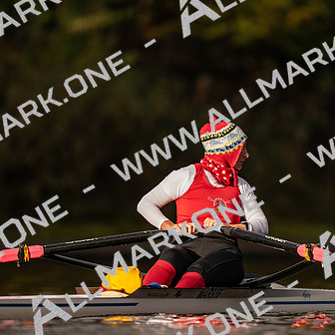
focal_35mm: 881
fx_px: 9646
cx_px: 234
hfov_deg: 2.0
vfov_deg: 2.0
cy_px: 184
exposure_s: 1/2500
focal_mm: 600
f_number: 4
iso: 360
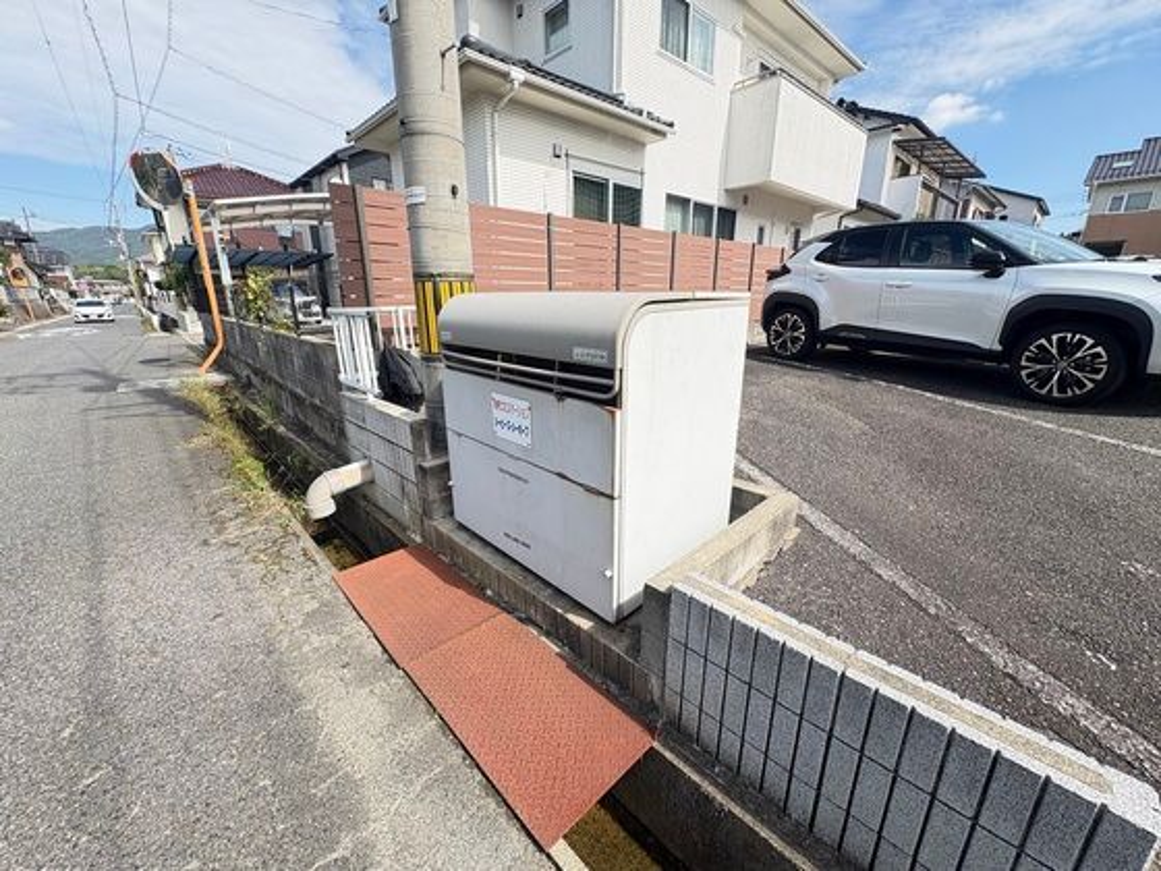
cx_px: 580
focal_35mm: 14
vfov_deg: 85.7
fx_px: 470
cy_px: 436
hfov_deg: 102.1
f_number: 2.2
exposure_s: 1/968
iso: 64
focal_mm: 2.22
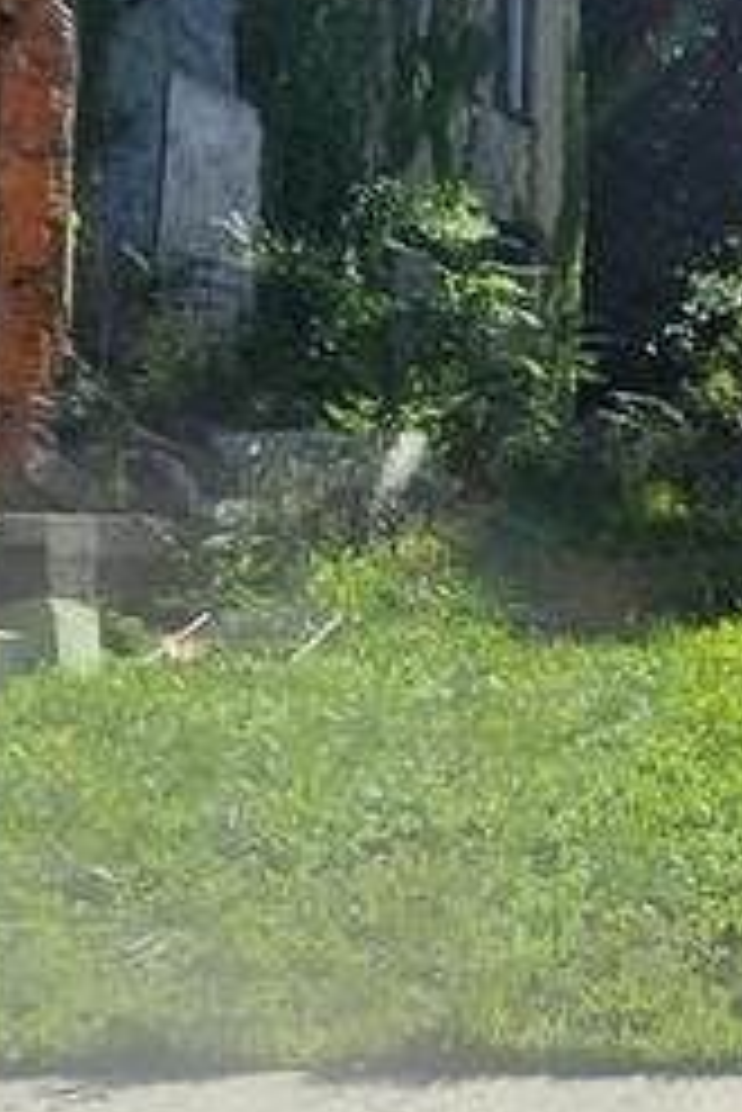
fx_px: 2161
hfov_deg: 13.3
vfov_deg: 28.8
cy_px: 504
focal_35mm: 70
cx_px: 1875
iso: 50
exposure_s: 1/2259
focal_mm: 2.2
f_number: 2.2
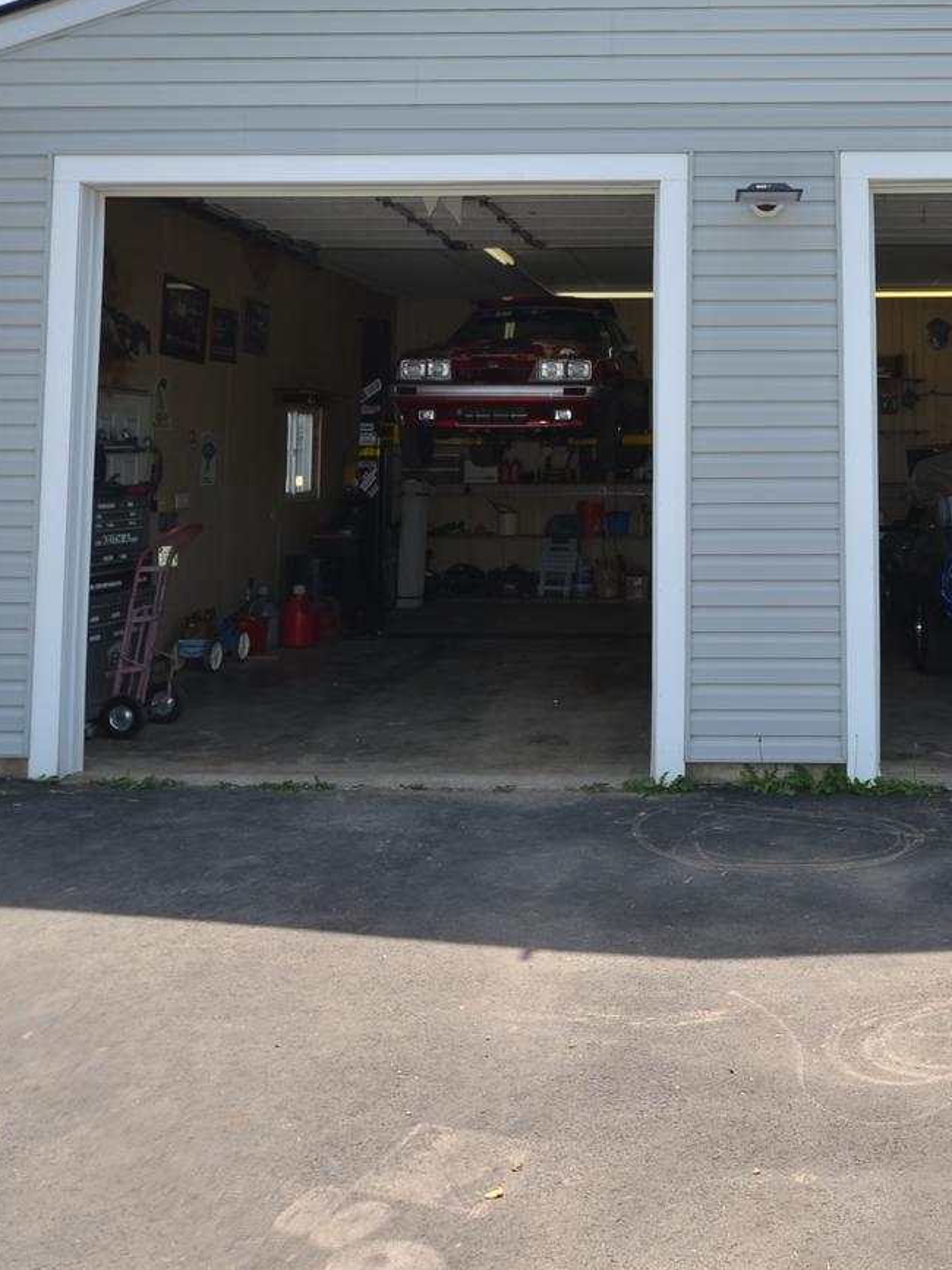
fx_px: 1247
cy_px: 284
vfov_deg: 51.2
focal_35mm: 34
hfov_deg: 39.8
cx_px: 788
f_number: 7.1
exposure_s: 1/250
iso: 100
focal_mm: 10
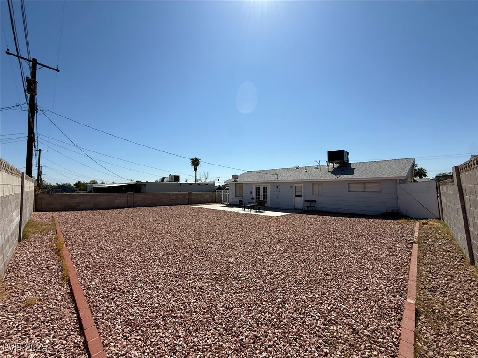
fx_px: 193
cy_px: 179
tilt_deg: +2.3
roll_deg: -0.3
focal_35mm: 14
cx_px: 239
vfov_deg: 85.7
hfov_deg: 102.1
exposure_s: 1/4425
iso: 50
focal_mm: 2.22
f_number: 2.2
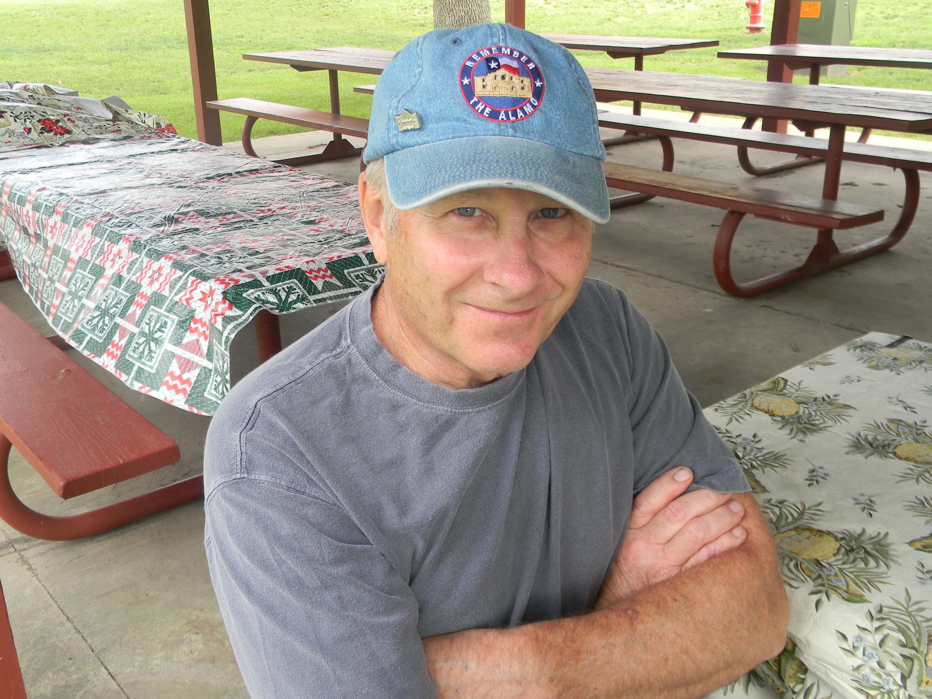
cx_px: 466
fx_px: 969
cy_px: 350
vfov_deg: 39.7
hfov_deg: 51.4
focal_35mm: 36
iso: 80
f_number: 3.7
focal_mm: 6.4
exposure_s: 1/71
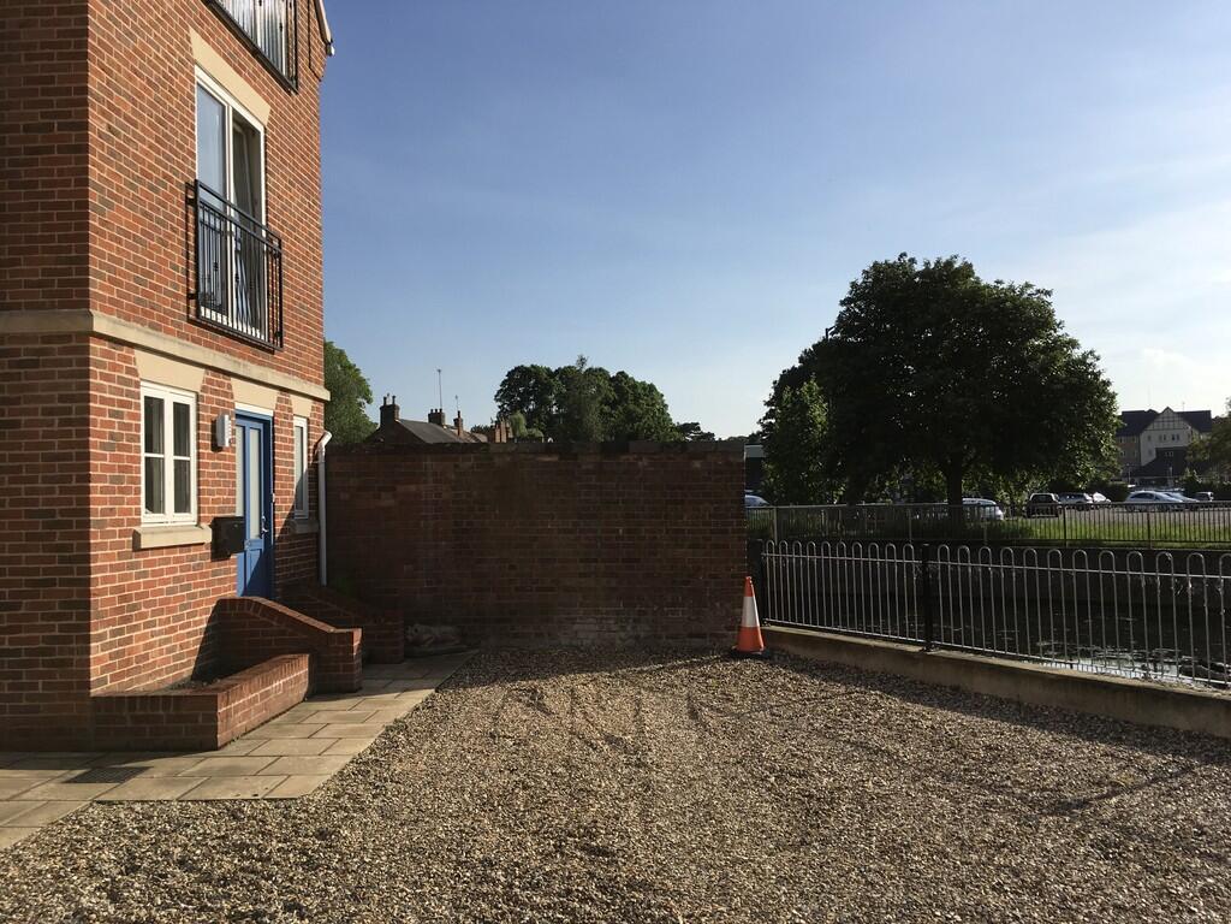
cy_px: 462
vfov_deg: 48.2
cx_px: 616
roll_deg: +2.8
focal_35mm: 29
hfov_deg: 61.7
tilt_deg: +2.0
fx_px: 1031
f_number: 2.2
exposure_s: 1/2262
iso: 25
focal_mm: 4.15
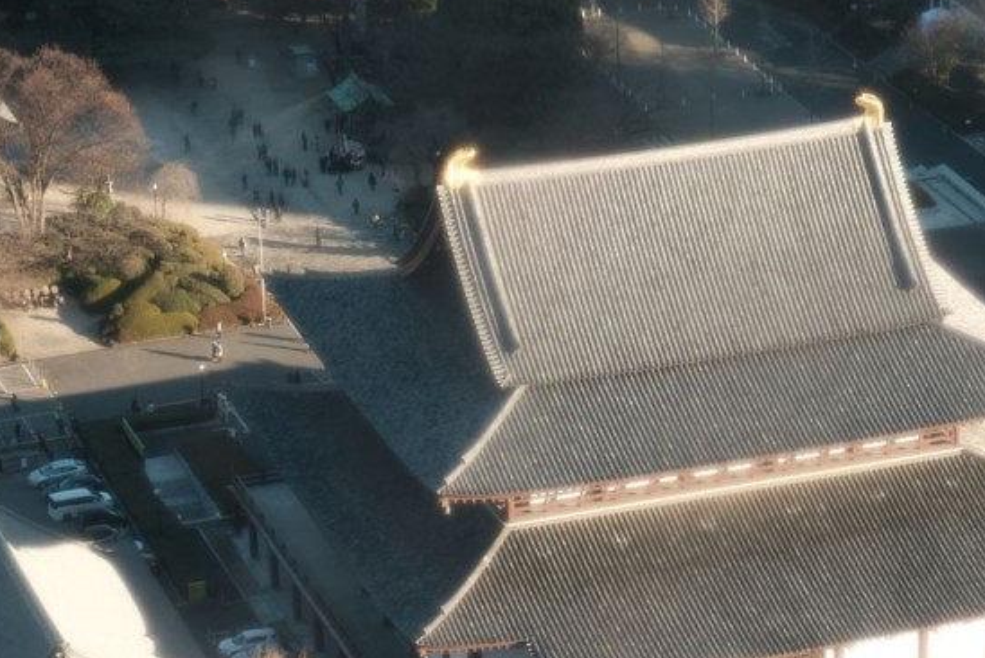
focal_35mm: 155
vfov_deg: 8.8
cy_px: 585
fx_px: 4243
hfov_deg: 13.2
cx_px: 823
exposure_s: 1/100
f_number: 8
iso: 200
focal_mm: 55
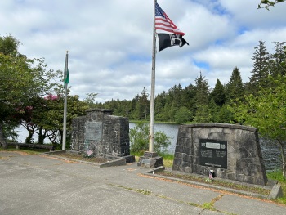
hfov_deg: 67.3
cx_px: 143
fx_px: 215
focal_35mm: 26
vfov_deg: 53.1
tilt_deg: +3.4
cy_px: 108
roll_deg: -0.4
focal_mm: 5.7
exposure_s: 1/4115
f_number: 1.5
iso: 50
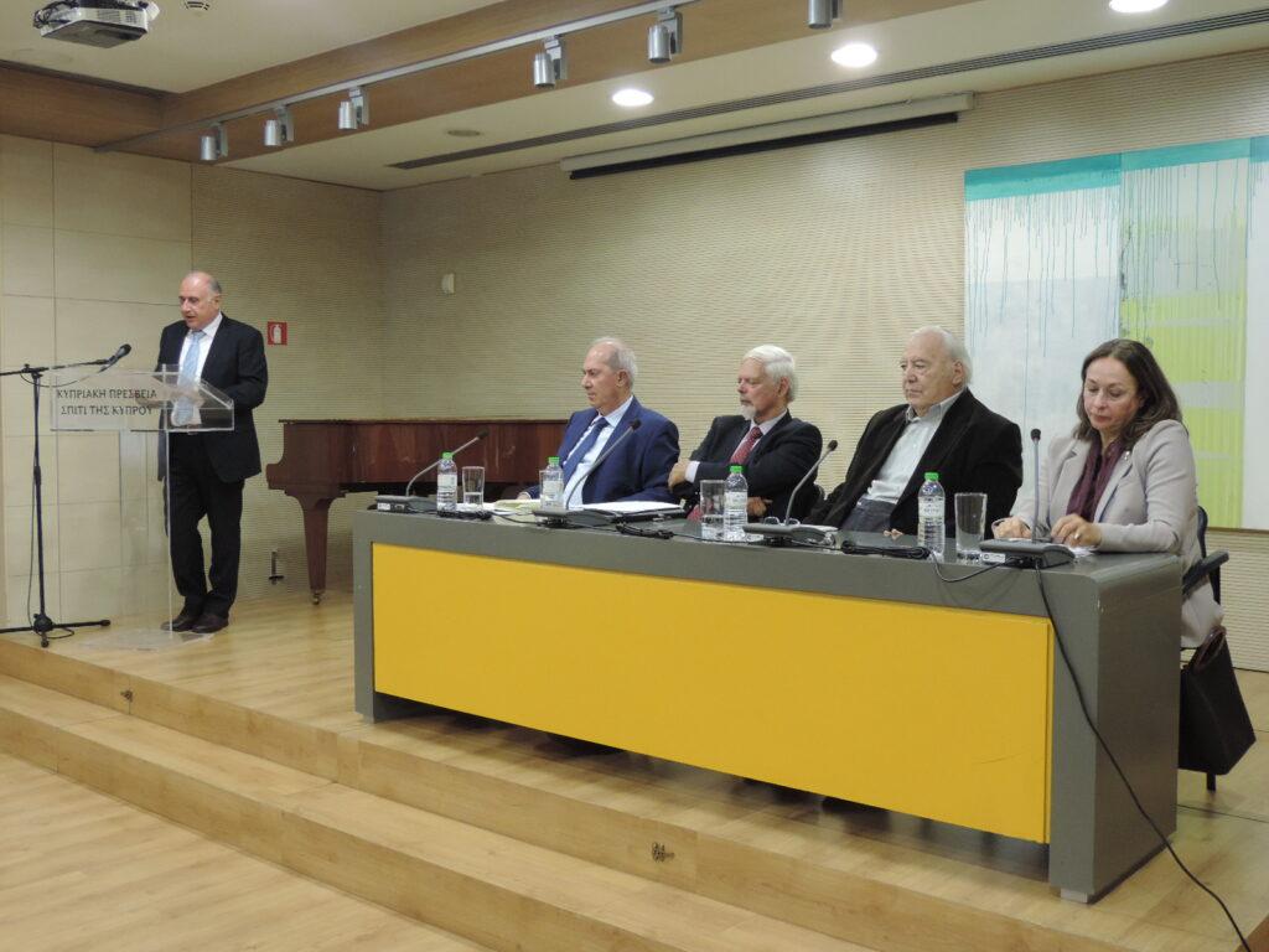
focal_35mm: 35
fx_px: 1283
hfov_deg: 52.6
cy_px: 476
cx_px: 634
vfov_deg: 40.7
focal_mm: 6.2
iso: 400
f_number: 3.3
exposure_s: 1/20
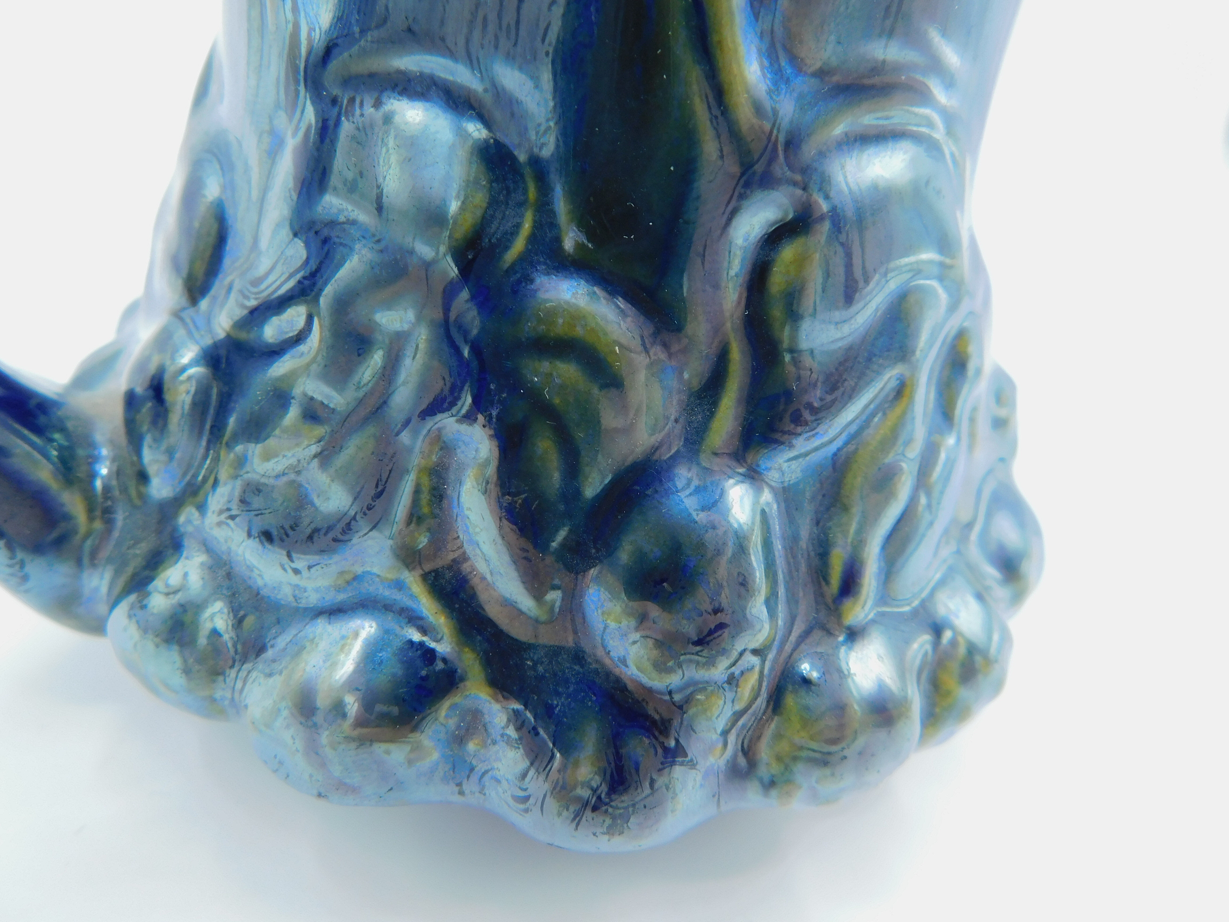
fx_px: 817
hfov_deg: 73.9
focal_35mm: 23
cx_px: 614
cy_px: 461
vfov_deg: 58.9
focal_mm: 4
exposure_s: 1/125
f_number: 3
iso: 125
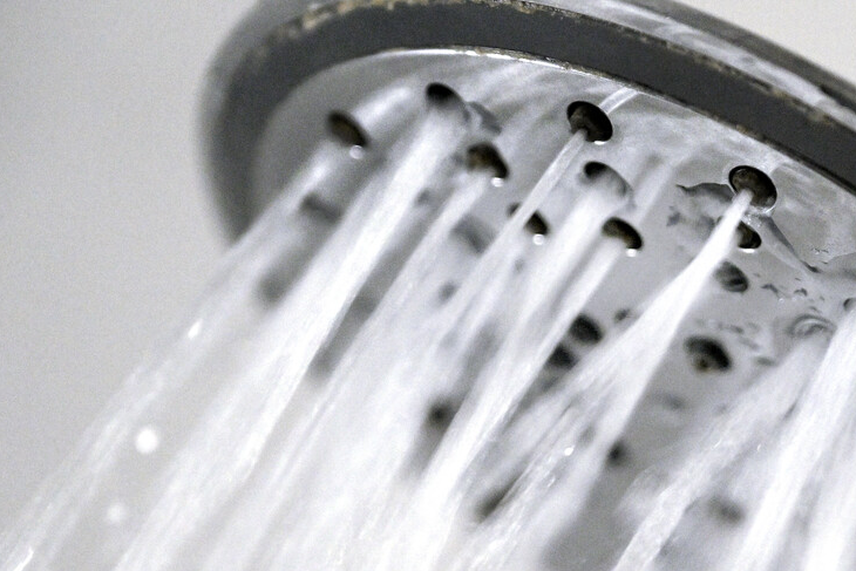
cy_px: 410
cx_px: 711
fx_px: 6254
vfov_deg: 5.2
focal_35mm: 263
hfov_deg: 7.8
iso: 2000
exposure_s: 1/160
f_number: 4
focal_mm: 120
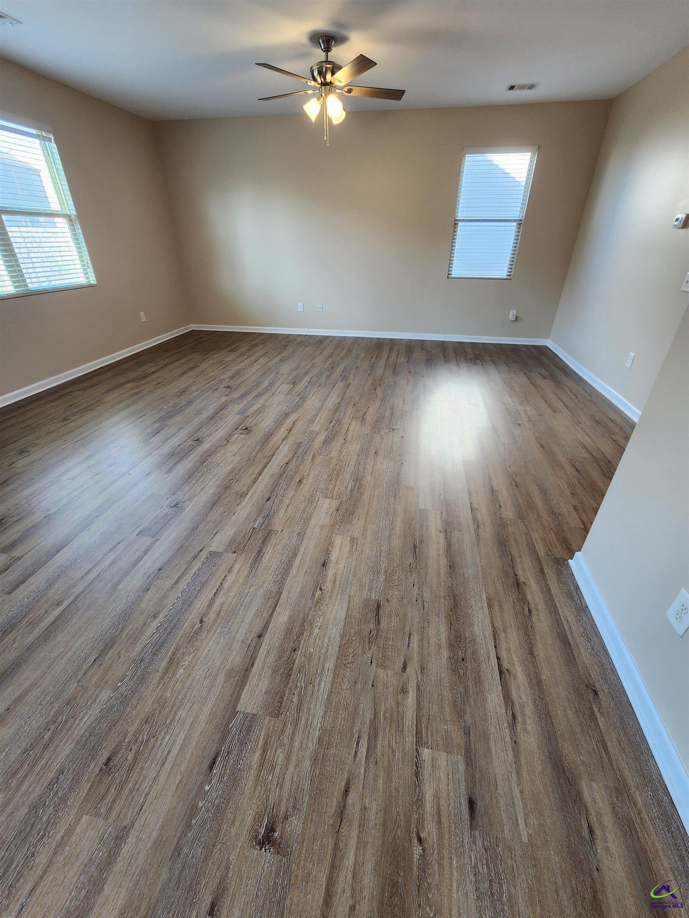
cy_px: 459
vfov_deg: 106.2
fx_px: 345
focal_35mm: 13
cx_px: 344
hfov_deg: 89.9
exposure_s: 1/60
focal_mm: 2.2
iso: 160
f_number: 2.2
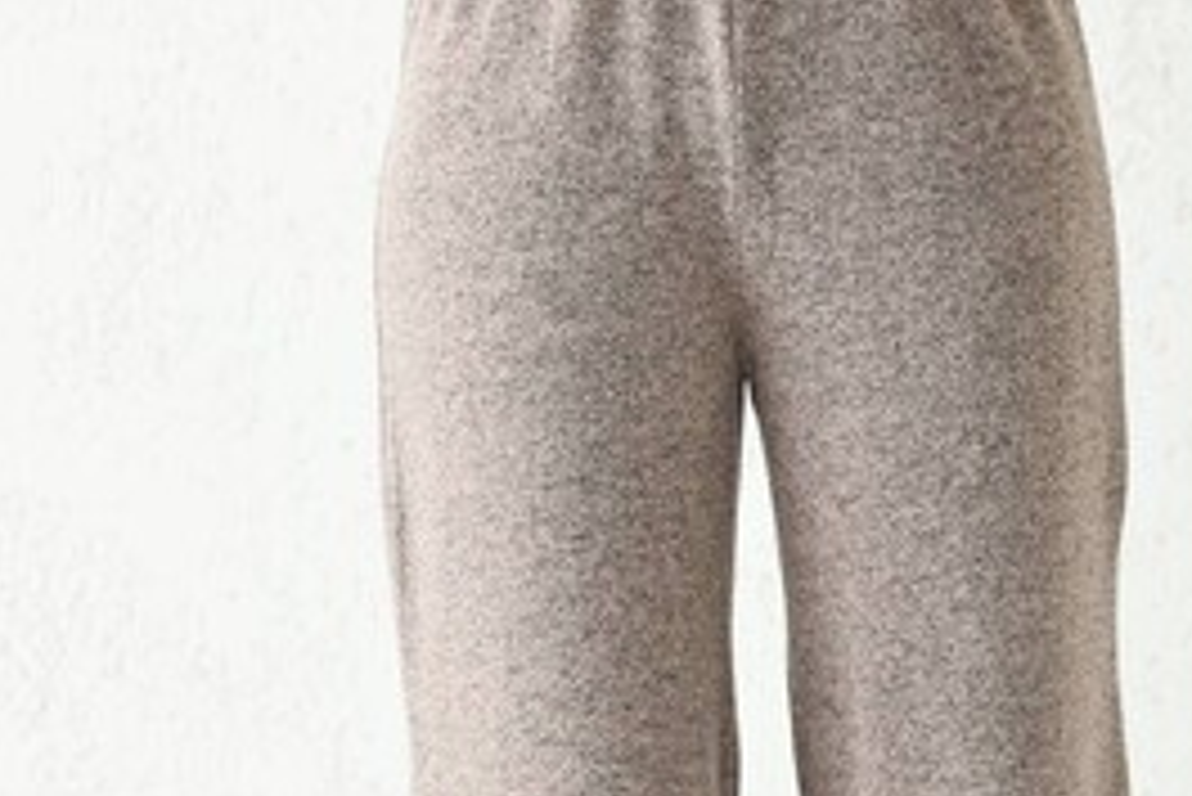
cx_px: 729
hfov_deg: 10.4
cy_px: 958
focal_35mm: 198
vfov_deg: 6.9
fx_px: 6559
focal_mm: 70
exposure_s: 1/160
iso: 100
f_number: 5.6
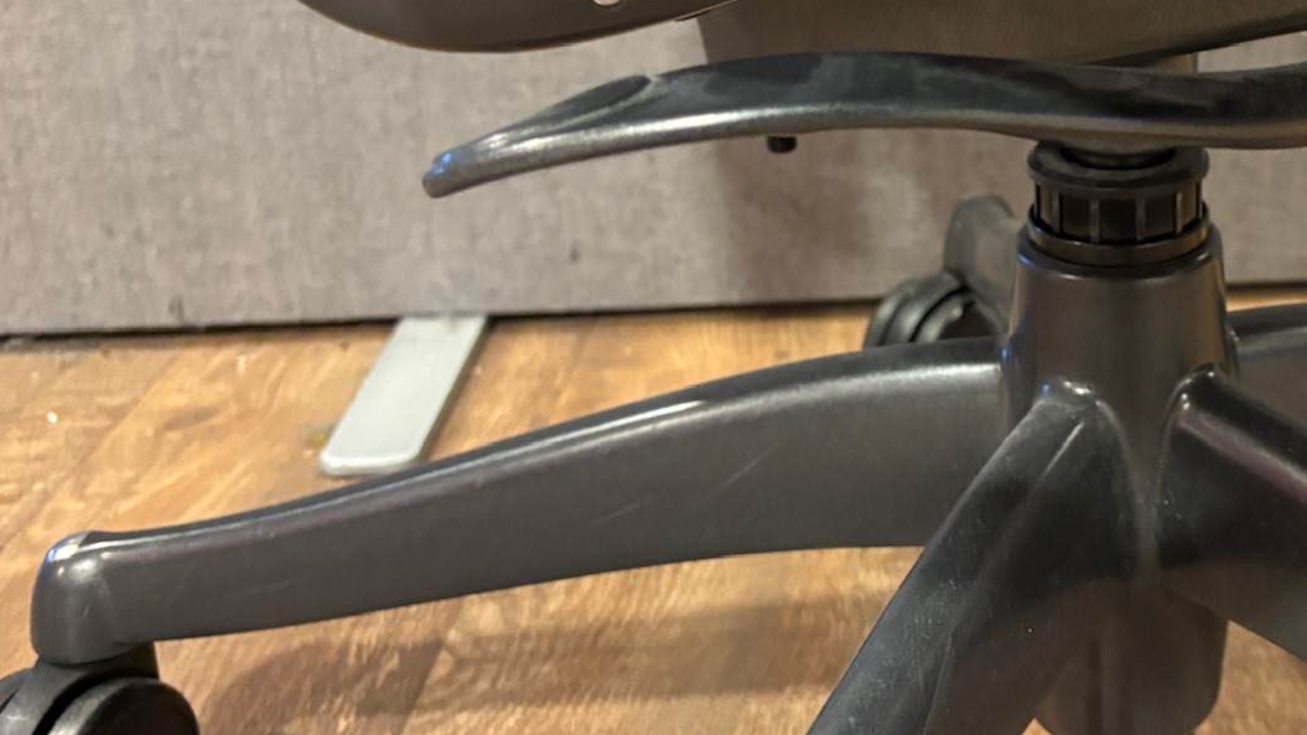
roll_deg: +0.3
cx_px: 1194
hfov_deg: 35.5
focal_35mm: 55
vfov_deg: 21.4
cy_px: 92
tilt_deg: -17.3
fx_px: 1906
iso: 500
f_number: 1.6
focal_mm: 5.96
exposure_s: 1/25
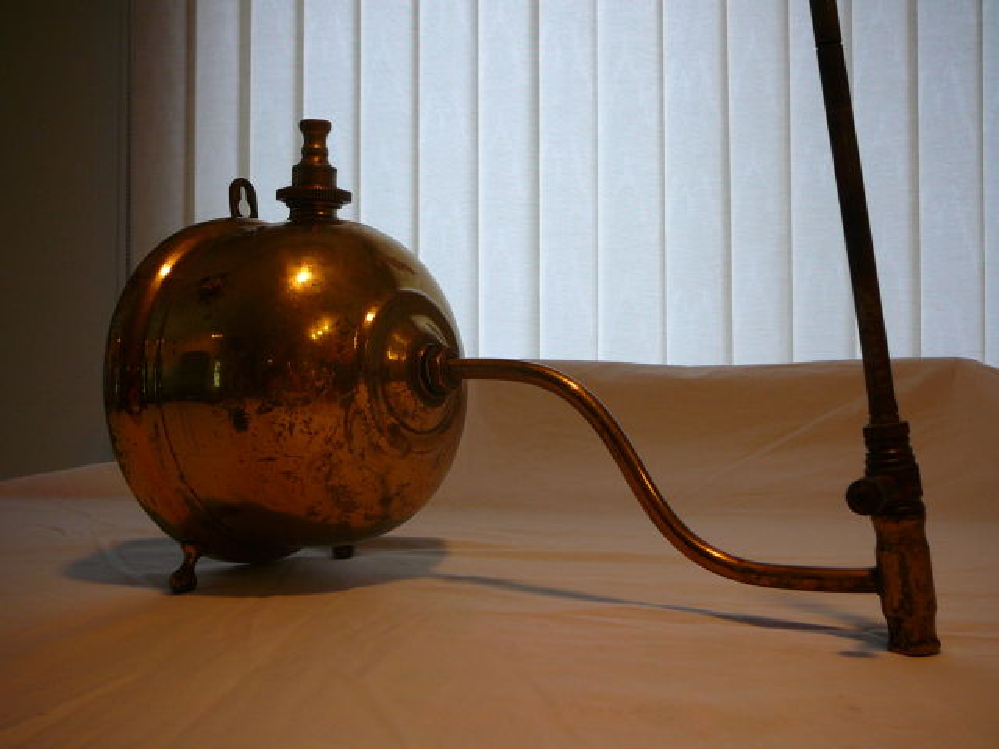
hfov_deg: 52.6
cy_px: 374
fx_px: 1010
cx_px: 500
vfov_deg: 40.7
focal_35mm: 35
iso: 100
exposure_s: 1/50
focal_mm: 5.2
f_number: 2.8
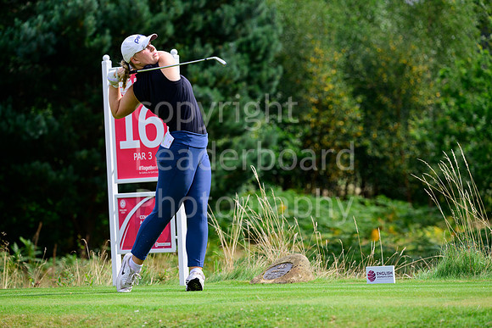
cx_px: 246
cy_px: 164
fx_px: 3144
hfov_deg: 8.9
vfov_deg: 6.0
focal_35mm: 230
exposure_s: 1/2000
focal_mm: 230
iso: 800
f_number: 6.3
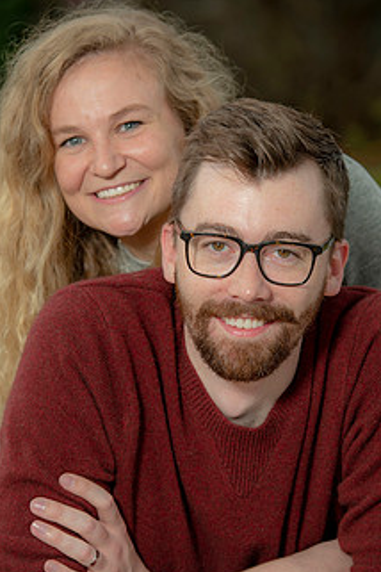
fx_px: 3111
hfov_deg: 7.0
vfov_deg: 10.5
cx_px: 163
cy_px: 326
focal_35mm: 196
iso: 160
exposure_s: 1/200
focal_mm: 140
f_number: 4.5
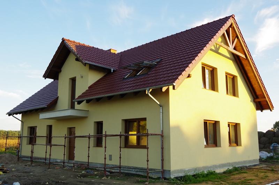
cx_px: 140
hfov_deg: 60.4
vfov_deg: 42.2
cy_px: 92
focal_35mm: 31
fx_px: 240
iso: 400
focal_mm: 21
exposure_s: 1/60
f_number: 11
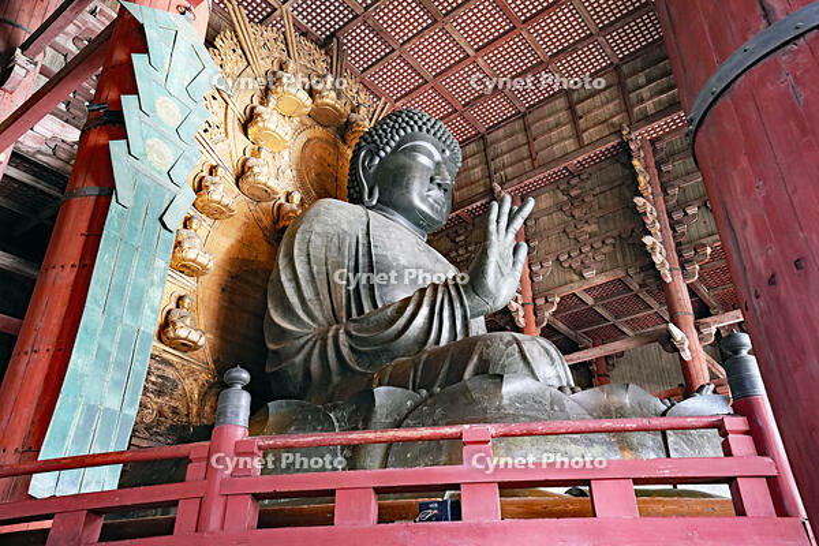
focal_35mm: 30
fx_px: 682
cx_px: 410
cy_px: 273
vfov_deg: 43.6
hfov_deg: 61.9
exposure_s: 1/40
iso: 4000
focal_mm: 30
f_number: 5
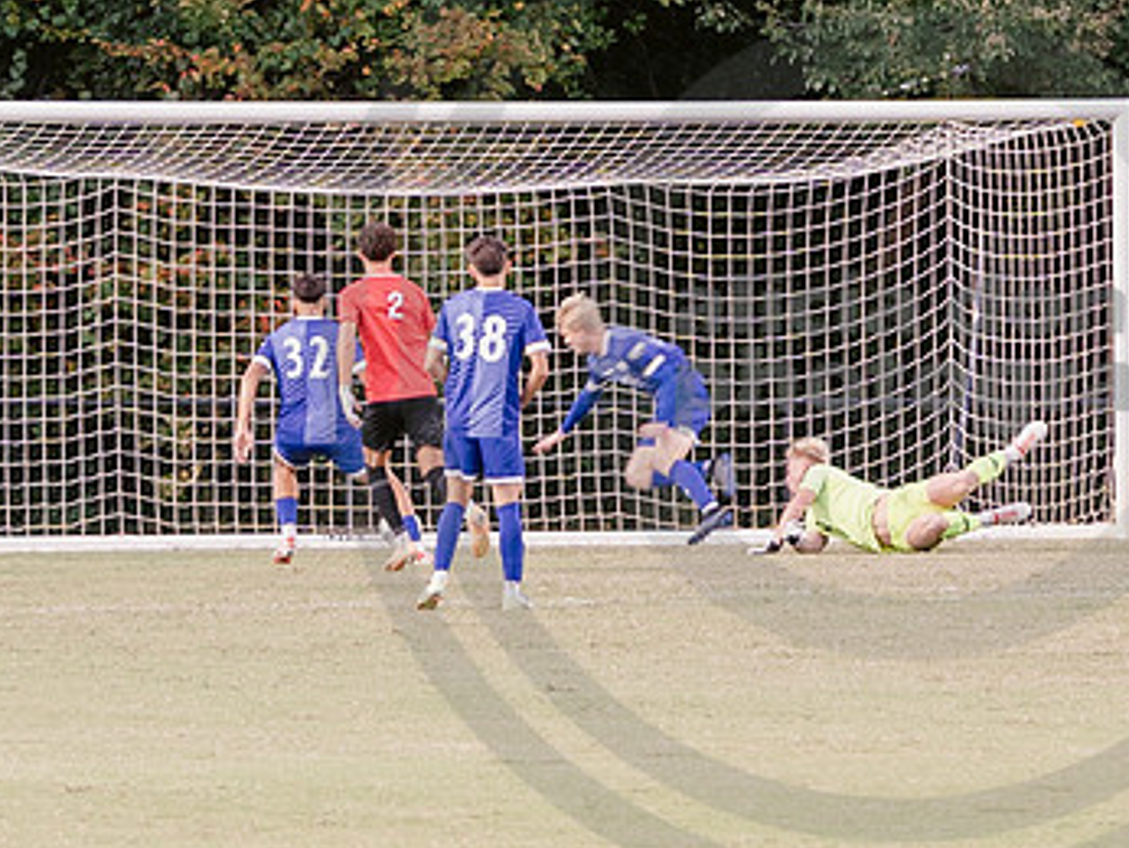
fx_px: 15340
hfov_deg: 4.2
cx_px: 682
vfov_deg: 3.2
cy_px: 7
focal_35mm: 470
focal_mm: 90
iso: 640
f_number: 3.2
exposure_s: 1/125
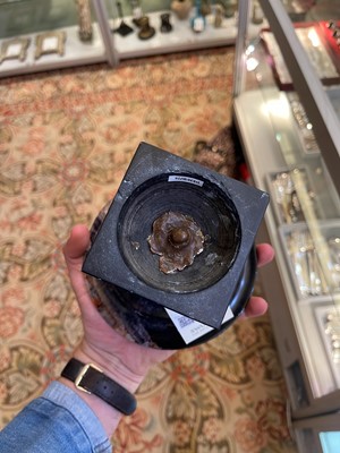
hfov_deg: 53.1
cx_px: 170
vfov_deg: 67.3
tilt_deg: -59.0
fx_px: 340
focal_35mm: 26
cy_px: 226
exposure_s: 1/50
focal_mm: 5.1
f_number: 1.6
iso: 100
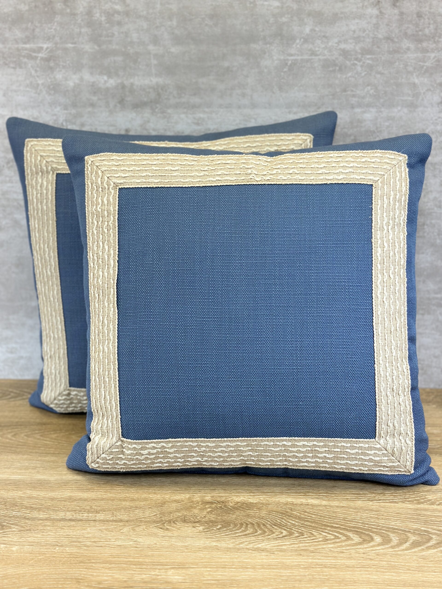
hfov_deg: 30.3
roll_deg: -0.2
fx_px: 817
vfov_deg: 39.7
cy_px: 294
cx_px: 221
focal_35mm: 48
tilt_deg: -15.4
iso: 160
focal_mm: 6.86
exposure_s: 1/120
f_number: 1.78
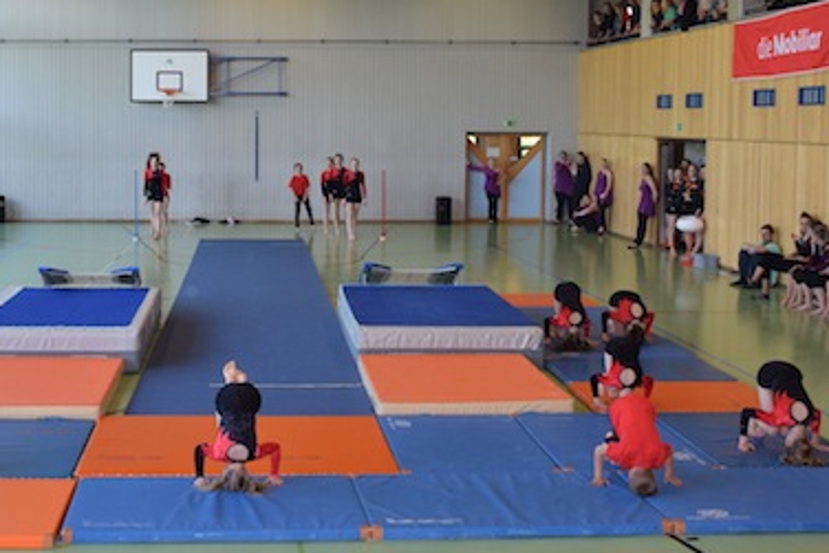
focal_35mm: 51
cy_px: 182
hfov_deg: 38.3
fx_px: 1175
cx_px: 262
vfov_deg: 26.3
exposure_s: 1/125
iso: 560
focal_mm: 20
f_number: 5.6
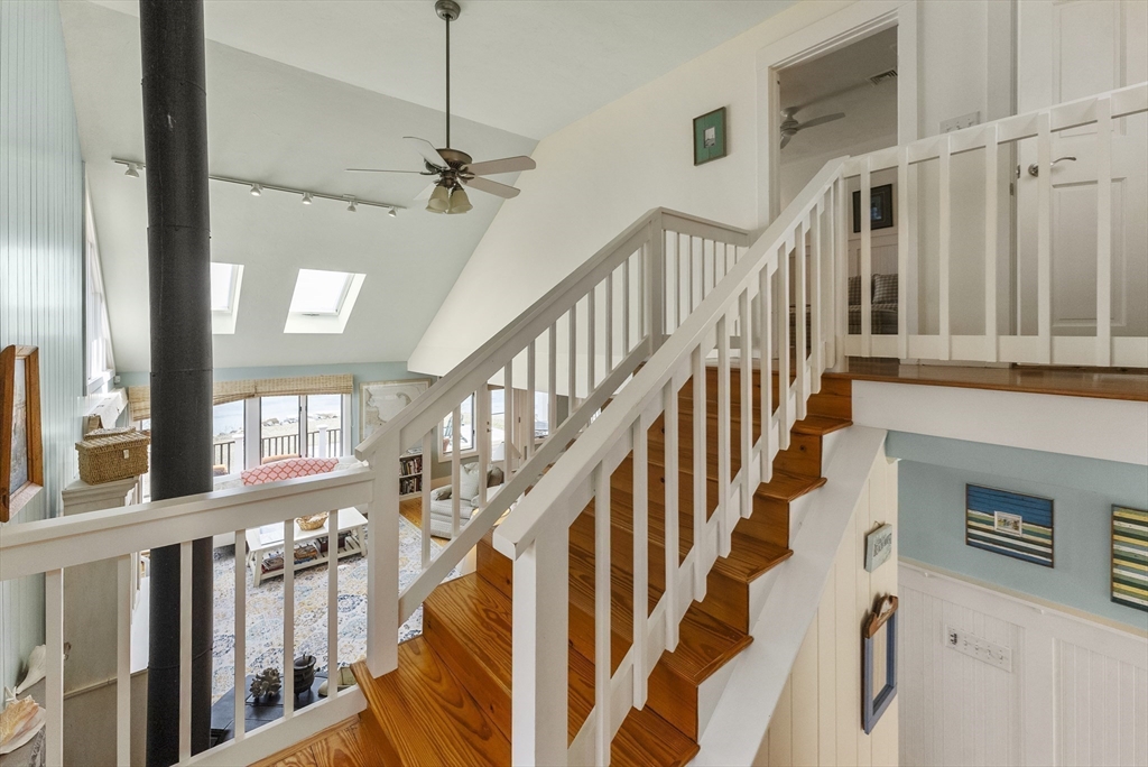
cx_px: 574
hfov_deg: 104.2
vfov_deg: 81.3
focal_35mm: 14
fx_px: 447
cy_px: 384
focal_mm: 14
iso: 1000
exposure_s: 1/200
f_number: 7.1
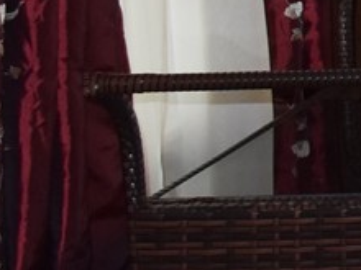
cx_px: 1318
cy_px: -297
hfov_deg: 7.6
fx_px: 2086
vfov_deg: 7.1
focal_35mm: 200
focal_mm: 18
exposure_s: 1/125
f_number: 5.6
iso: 720
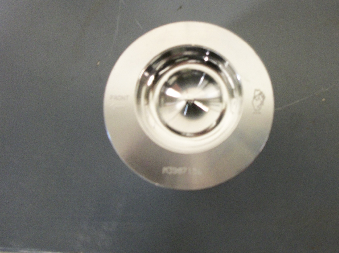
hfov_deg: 41.9
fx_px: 440
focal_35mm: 45
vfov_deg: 32.1
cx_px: 201
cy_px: 108
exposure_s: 1/8
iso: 199
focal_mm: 5.7
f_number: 2.9
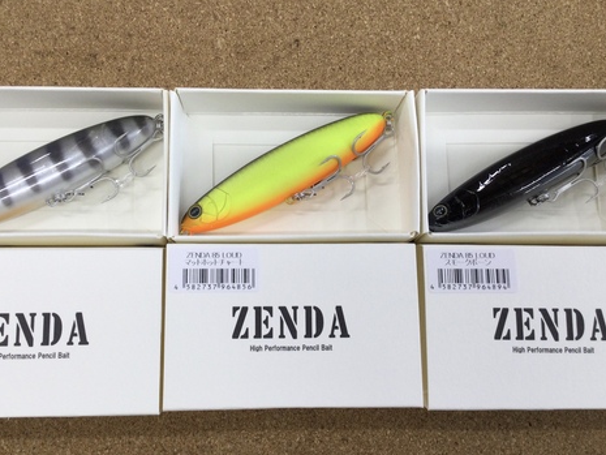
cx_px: 287
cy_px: 229
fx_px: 700
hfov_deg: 46.8
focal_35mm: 40
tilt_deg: -79.4
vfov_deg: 36.0
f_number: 2.4
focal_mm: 3.3
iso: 32
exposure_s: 1/60
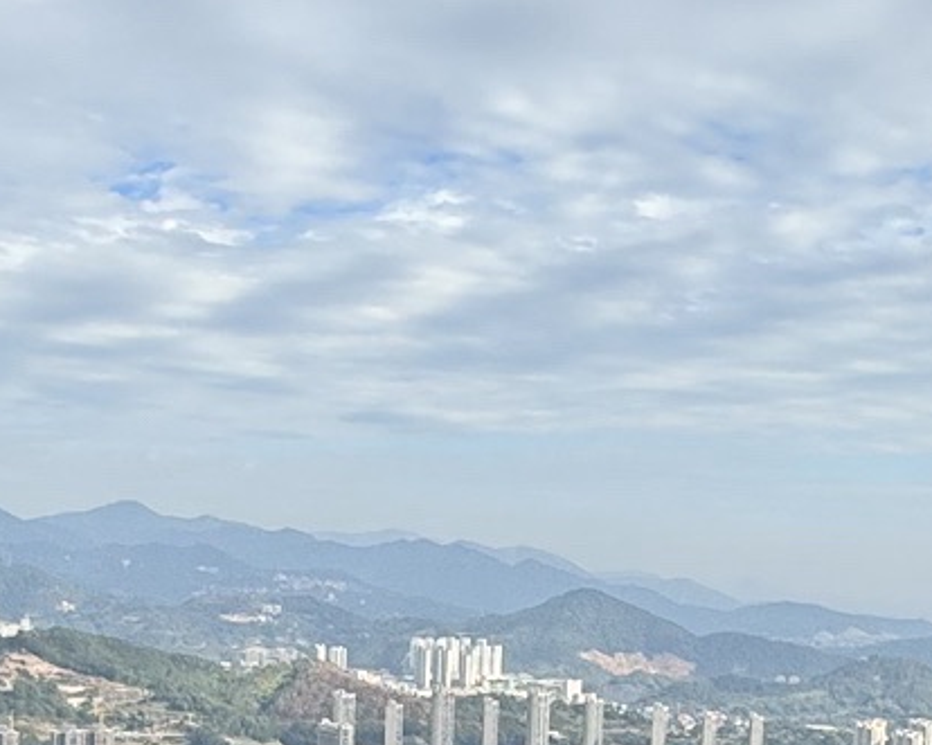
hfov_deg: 28.7
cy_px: 801
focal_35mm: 66
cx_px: 407
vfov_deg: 22.0
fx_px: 1820
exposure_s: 1/1880
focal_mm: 2.22
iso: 40
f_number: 2.2
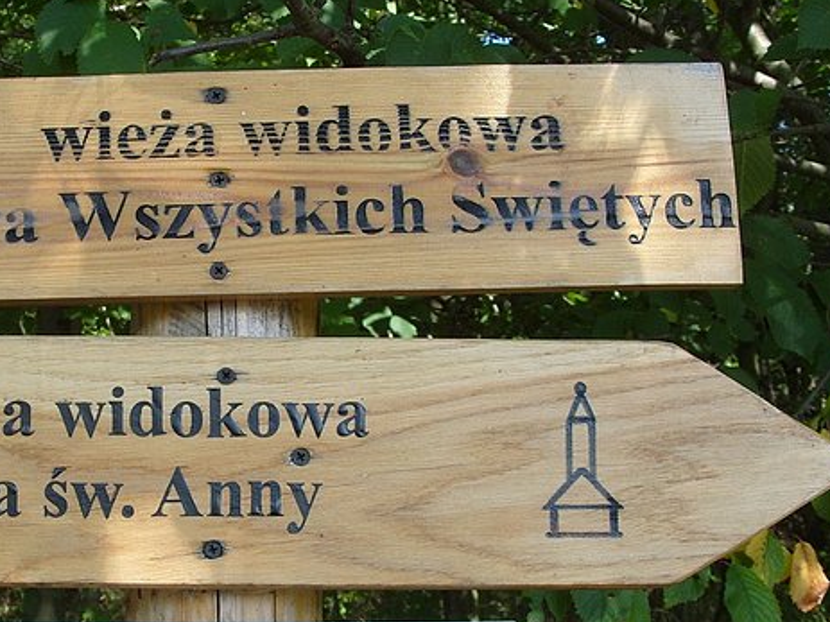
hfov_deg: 28.1
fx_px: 1630
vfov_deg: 21.6
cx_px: 199
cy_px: 356
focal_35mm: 68
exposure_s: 1/250
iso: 80
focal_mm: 7.8
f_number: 4.4
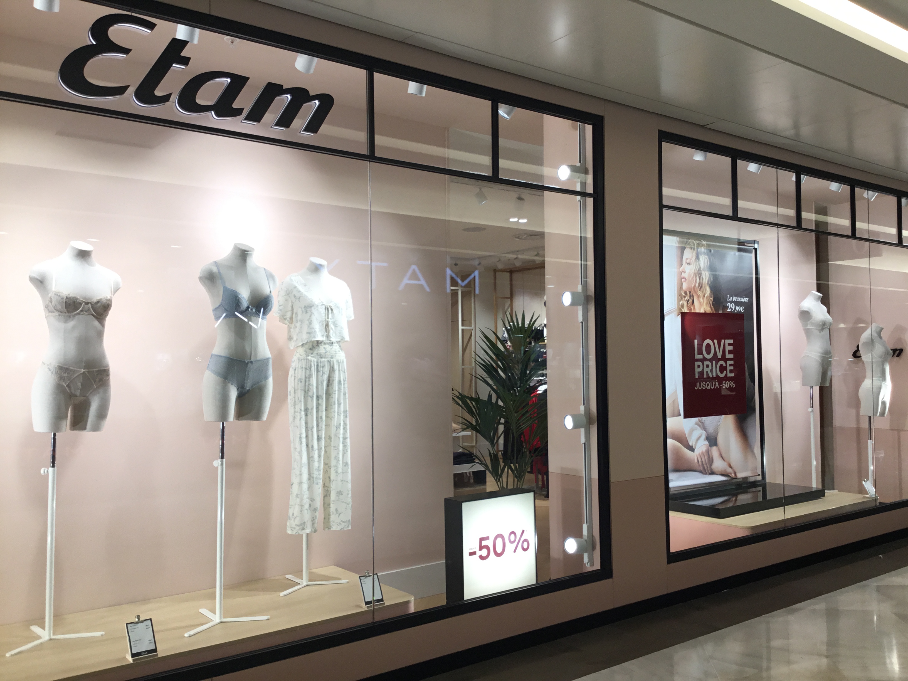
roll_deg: +2.2
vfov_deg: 45.4
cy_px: 340
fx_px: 813
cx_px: 454
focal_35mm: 31
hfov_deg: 58.4
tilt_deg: +0.6
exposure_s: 1/100
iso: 32
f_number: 2.4
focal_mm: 3.3
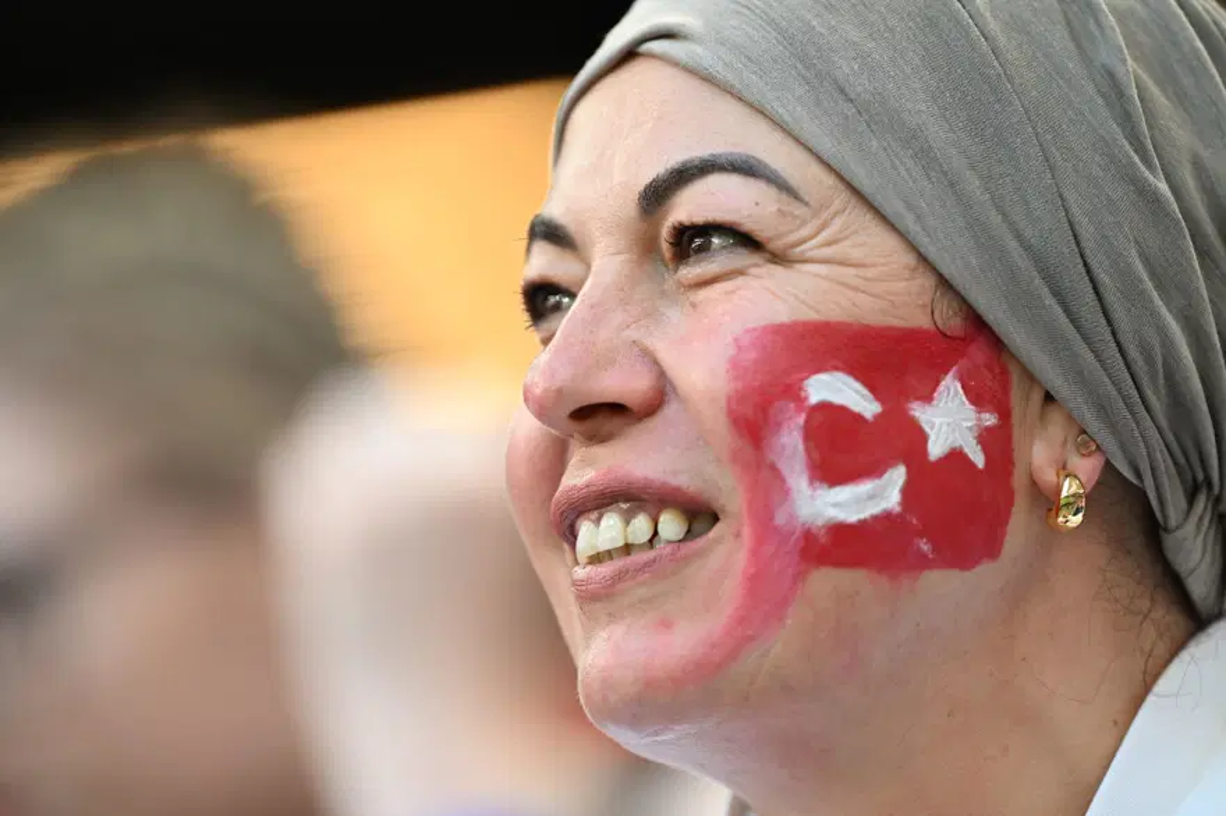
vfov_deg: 3.4
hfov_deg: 5.2
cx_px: 613
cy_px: 408
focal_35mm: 400
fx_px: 13616
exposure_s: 1/500
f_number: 2.8
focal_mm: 400
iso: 800
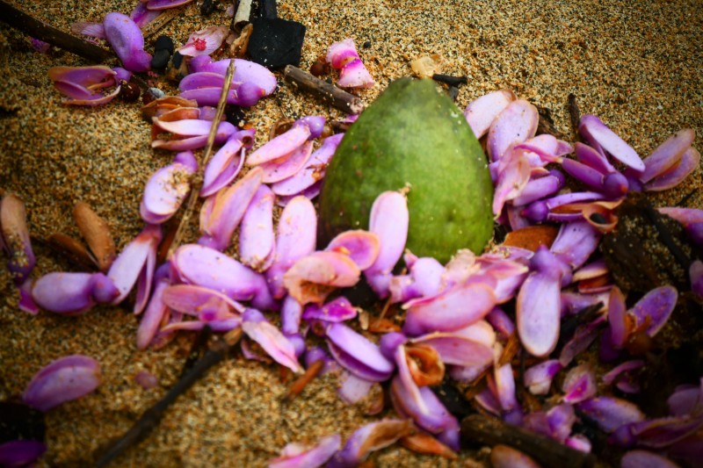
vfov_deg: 15.5
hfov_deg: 23.1
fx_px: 1718
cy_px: 234
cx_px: 352
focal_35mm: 88
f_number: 5
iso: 200
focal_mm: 32.2
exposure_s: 1/320
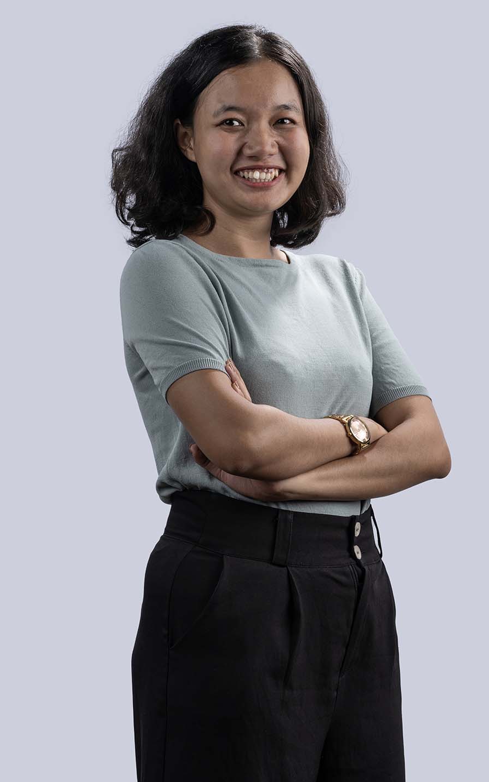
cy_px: 391
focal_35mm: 108
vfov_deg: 19.3
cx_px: 253
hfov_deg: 12.1
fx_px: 2303
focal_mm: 105
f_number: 11
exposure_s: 1/200
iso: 80
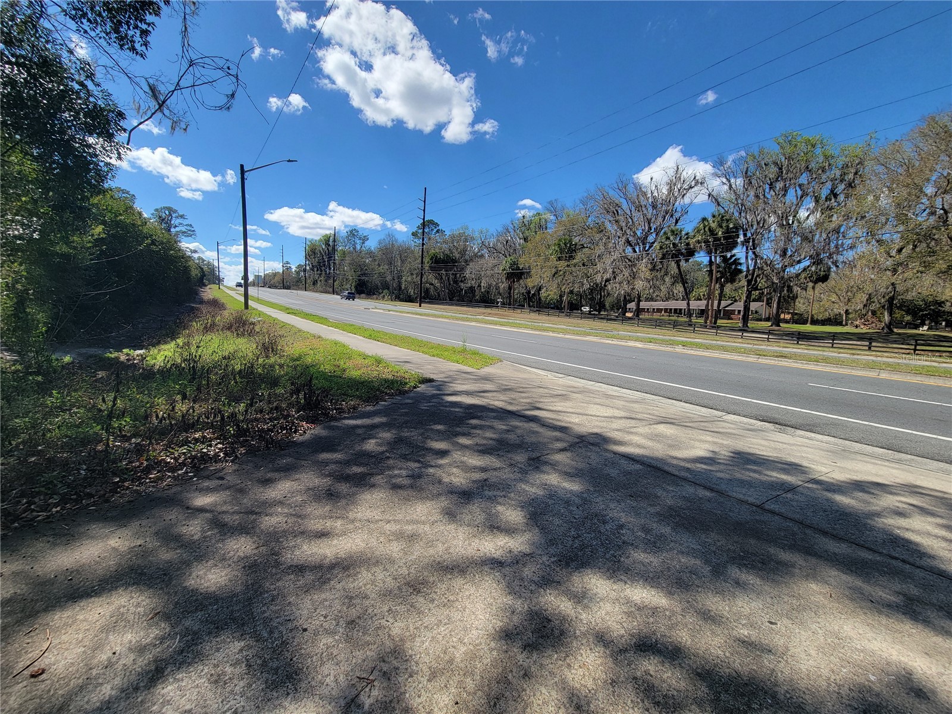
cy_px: 357
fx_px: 358
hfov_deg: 106.2
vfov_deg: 89.9
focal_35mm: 13
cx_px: 476
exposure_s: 1/1311
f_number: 2.2
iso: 50
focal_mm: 2.2
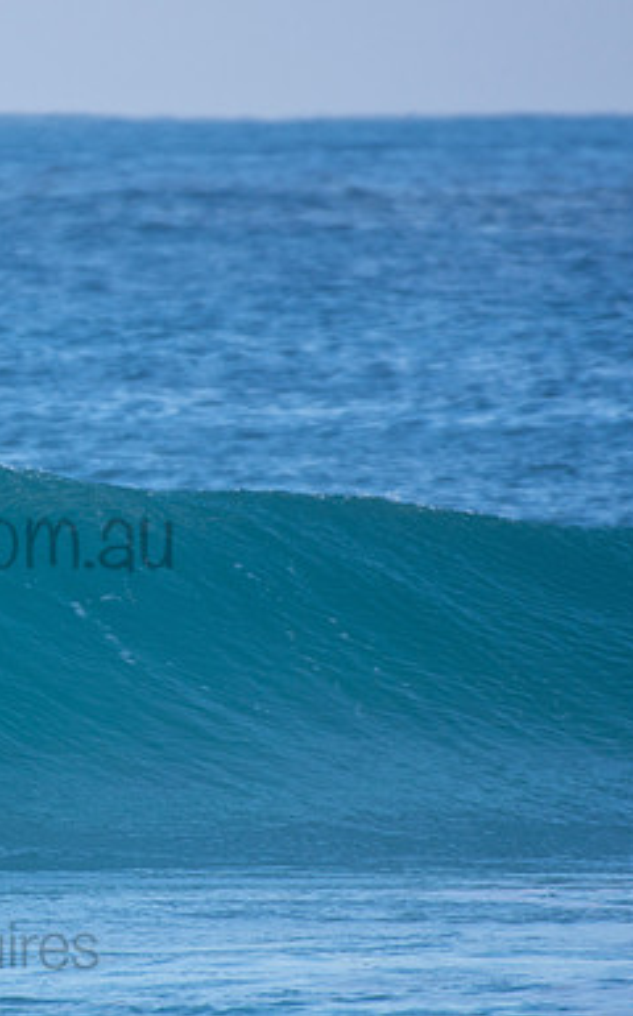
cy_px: 508
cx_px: -106
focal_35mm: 1210
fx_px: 33461
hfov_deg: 1.1
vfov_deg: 1.7
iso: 250
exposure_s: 1/640
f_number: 5.6
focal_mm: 500
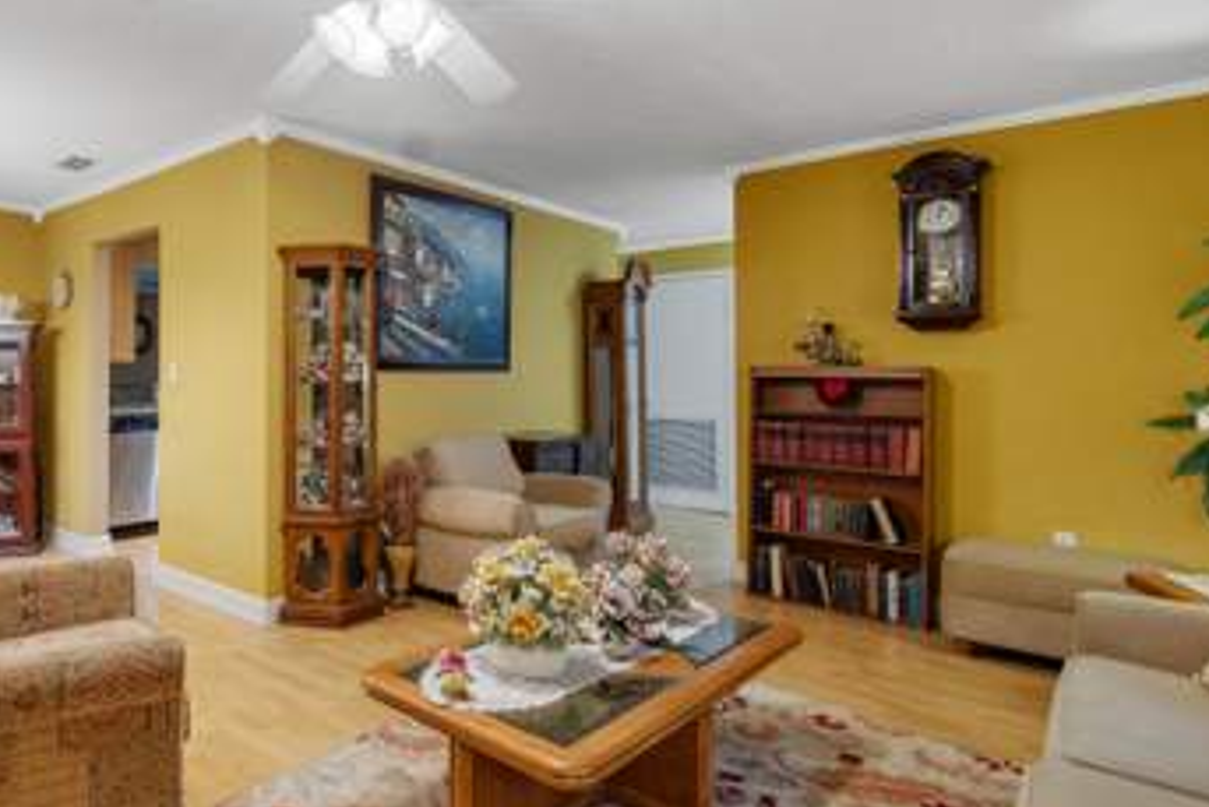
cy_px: 363
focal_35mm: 21
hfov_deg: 78.0
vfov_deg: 59.4
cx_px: 384
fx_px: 706
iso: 320
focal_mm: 10
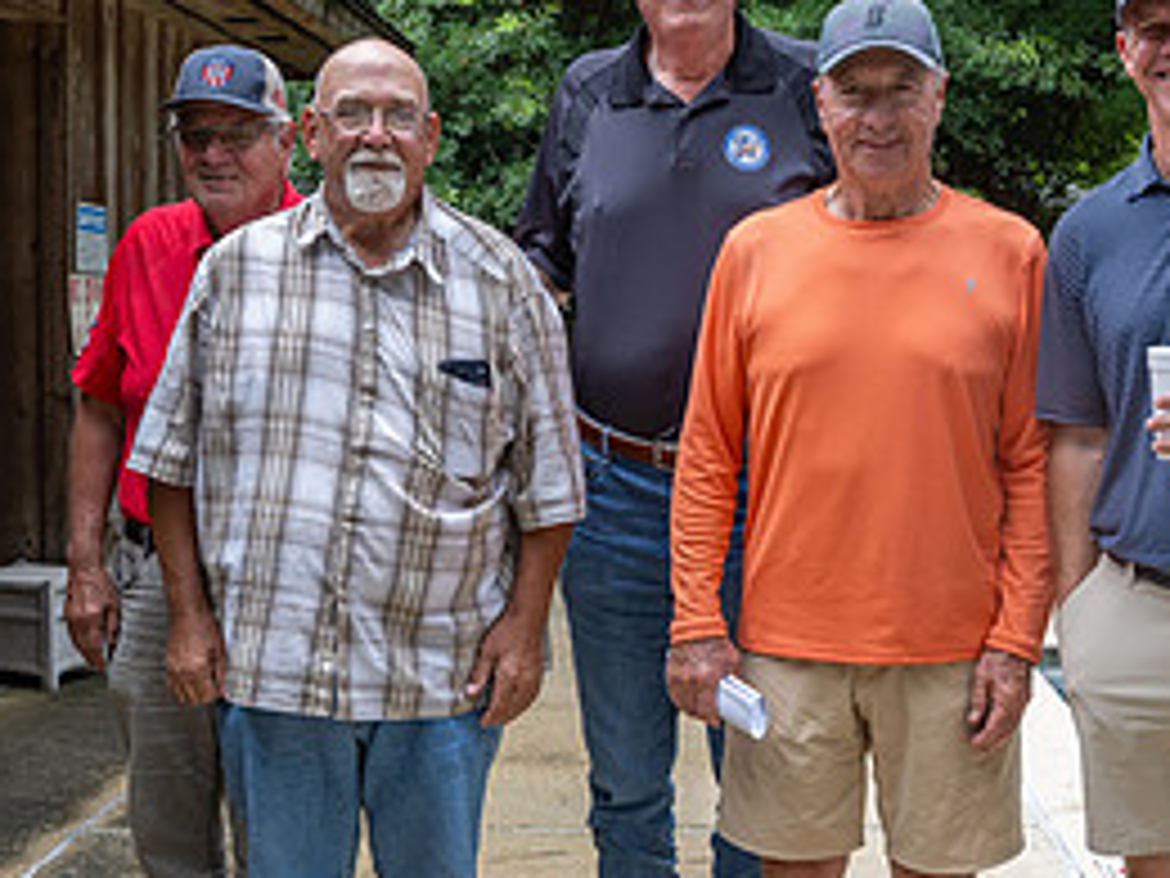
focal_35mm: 60
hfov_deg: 32.2
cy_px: 538
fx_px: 2028
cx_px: 594
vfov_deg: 24.4
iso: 640
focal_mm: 28
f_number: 5
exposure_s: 1/100
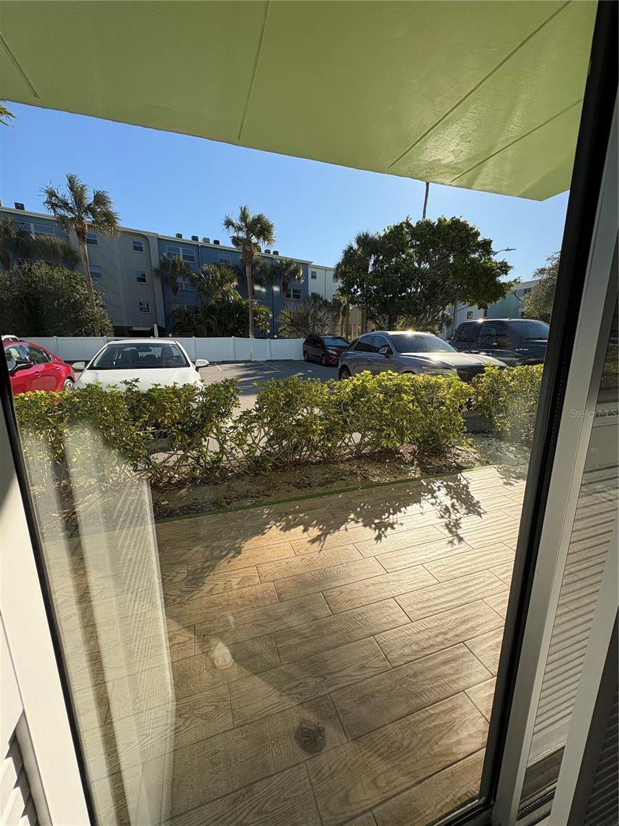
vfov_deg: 102.1
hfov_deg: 85.7
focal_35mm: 14
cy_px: 413
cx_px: 310
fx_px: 334
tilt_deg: -12.0
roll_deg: +0.5
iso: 64
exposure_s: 1/787
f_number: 2.2
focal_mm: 2.22
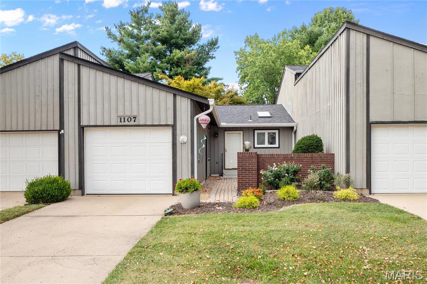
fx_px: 356
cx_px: 214
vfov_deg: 43.6
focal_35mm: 30
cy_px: 142
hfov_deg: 61.9
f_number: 10
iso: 400
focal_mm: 15
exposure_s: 1/80
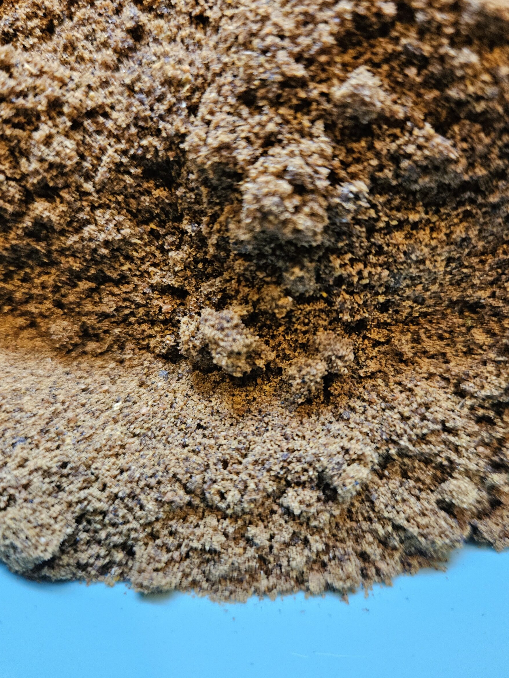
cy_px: 326
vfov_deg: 69.4
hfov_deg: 54.8
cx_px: 274
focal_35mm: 25
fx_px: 490
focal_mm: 5.4
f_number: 1.8
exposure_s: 1/60
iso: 640
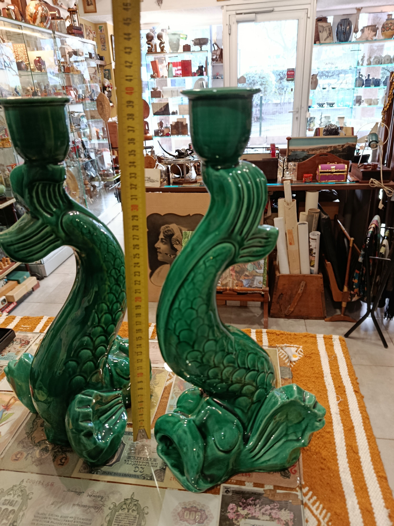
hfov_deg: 56.8
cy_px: 263
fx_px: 364
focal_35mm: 24
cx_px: 197
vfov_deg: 71.6
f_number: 1.7
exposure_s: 1/33.3
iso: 983
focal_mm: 5.24
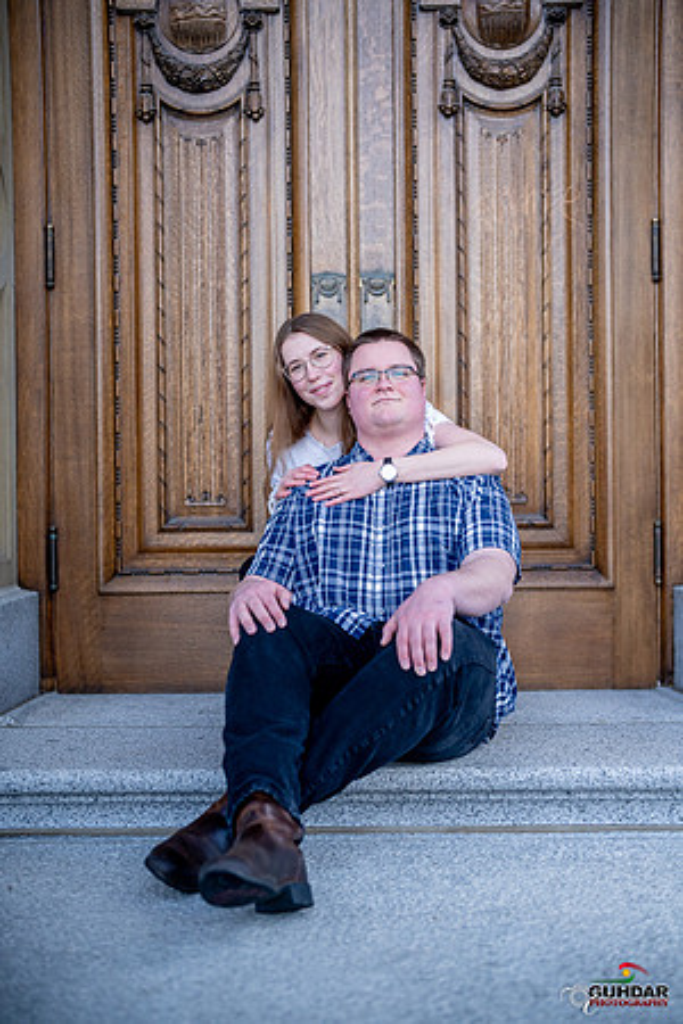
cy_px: 512
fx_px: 1423
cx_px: 342
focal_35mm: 50
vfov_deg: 39.6
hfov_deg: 27.0
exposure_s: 1/6400
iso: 1250
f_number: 1.8
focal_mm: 50
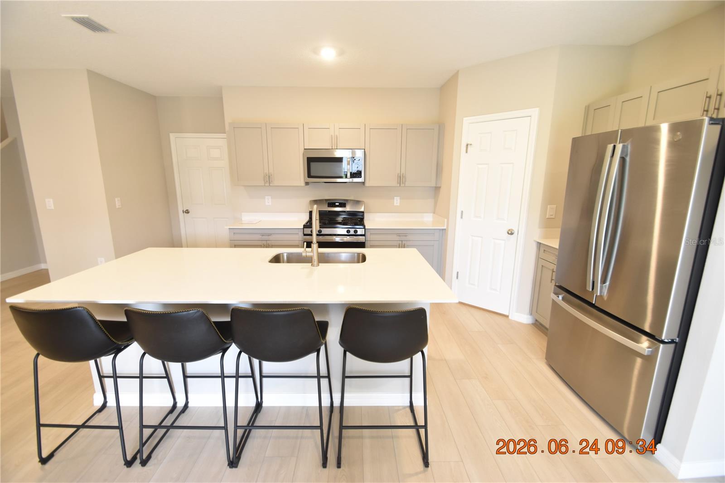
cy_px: 242
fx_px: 302
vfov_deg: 77.3
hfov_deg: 100.4
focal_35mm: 15
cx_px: 362
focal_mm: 10
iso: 800
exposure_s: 1/30
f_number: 3.5
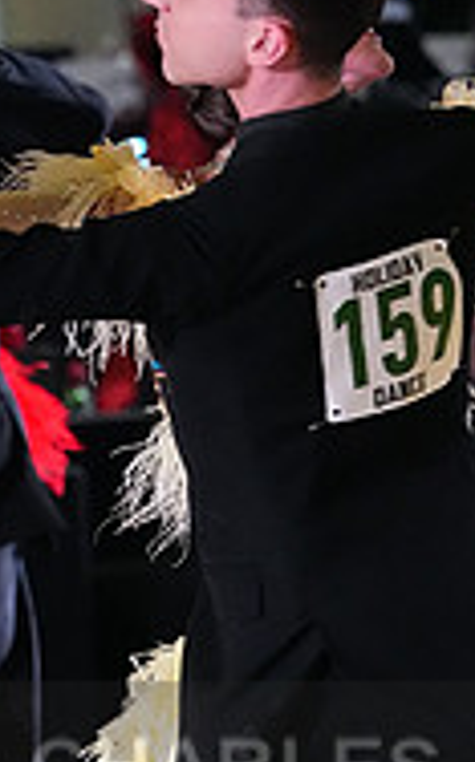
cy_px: 819
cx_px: 282
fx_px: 12237
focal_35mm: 589
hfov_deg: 2.2
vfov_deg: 3.6
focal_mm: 187
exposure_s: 1/400
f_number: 5.6
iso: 10000
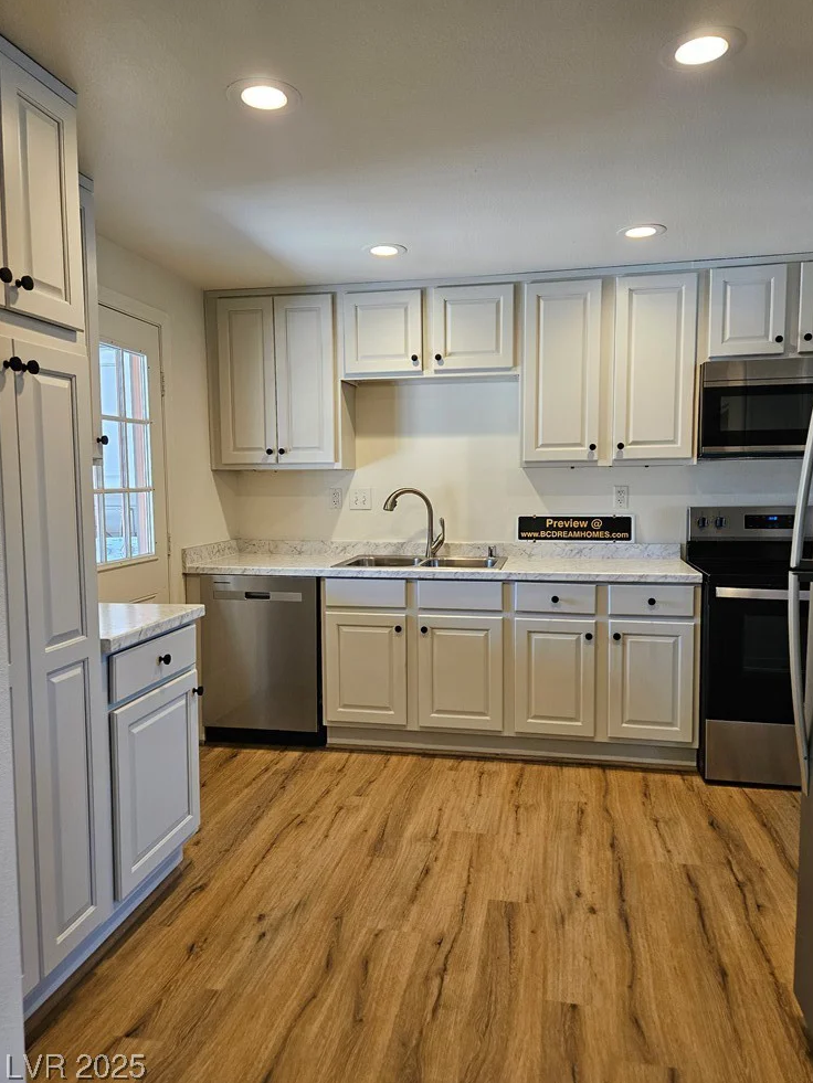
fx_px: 751
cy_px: 533
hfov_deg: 56.8
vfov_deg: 71.6
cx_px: 421
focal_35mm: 24
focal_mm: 5.4
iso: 200
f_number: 1.8
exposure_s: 1/120
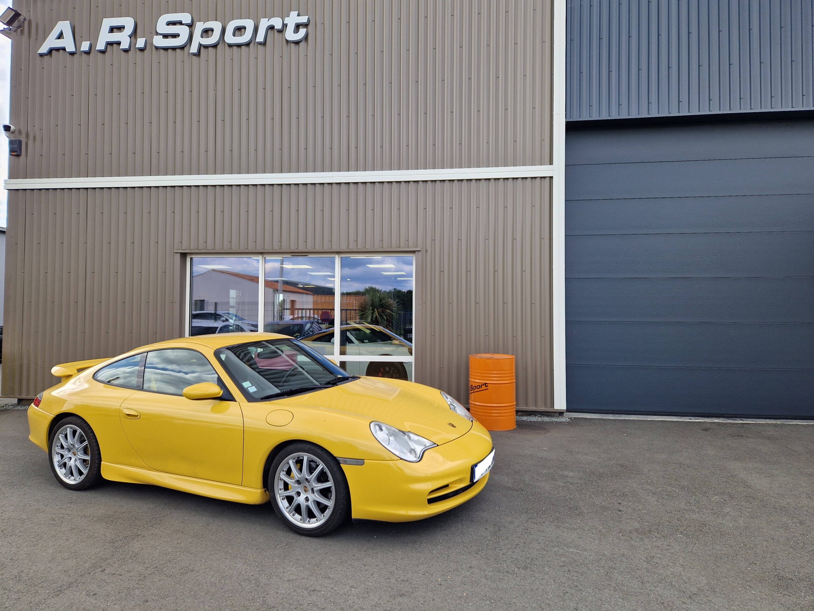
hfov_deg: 73.9
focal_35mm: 23
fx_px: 541
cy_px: 306
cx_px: 407
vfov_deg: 58.9
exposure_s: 1/442
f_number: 1.8
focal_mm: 5.4
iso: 50
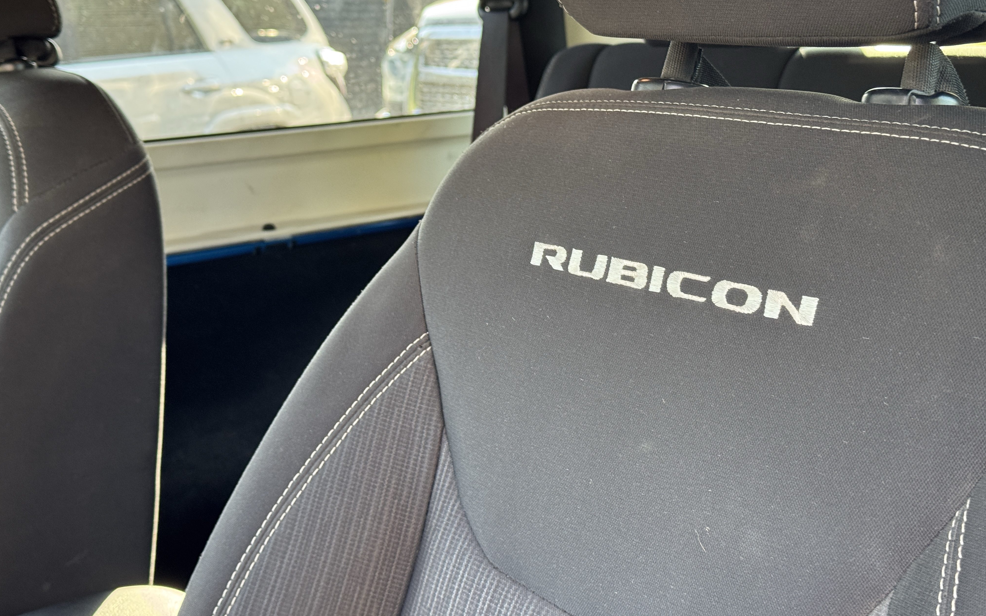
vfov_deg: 25.3
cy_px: 255
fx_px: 1370
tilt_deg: -8.9
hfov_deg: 39.6
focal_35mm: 51
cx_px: 492
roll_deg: -0.3
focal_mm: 6.76
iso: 125
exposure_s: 1/60
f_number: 1.78
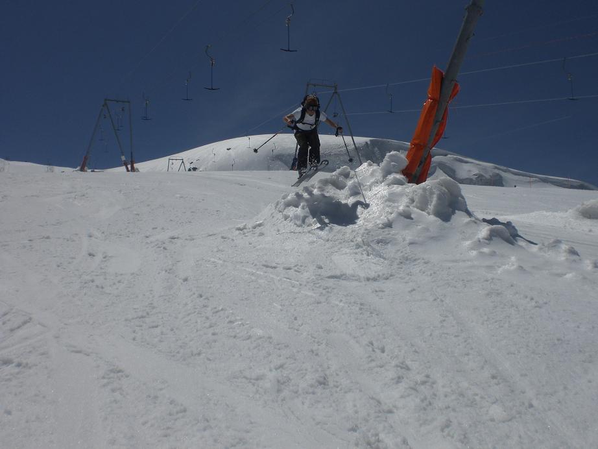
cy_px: 224
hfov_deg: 49.0
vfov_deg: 37.7
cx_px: 299
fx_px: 657
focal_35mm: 38
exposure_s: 1/2000
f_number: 4.4
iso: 50
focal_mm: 6.3
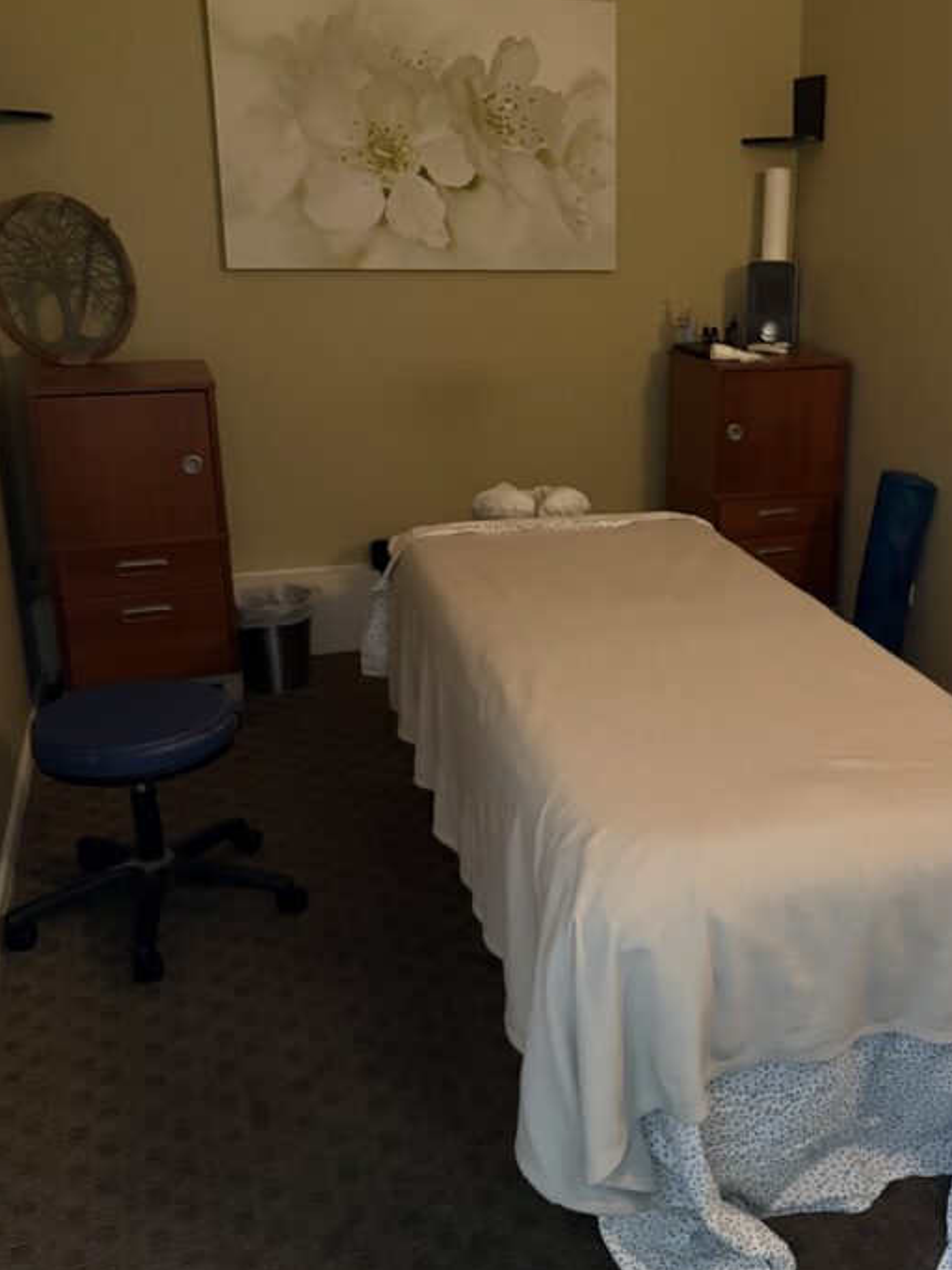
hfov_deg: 38.8
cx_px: 695
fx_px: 1320
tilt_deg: -17.1
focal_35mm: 36
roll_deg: -1.8
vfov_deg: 51.3
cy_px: 580
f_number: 1.78
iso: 1000
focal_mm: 6.76
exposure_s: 1/30
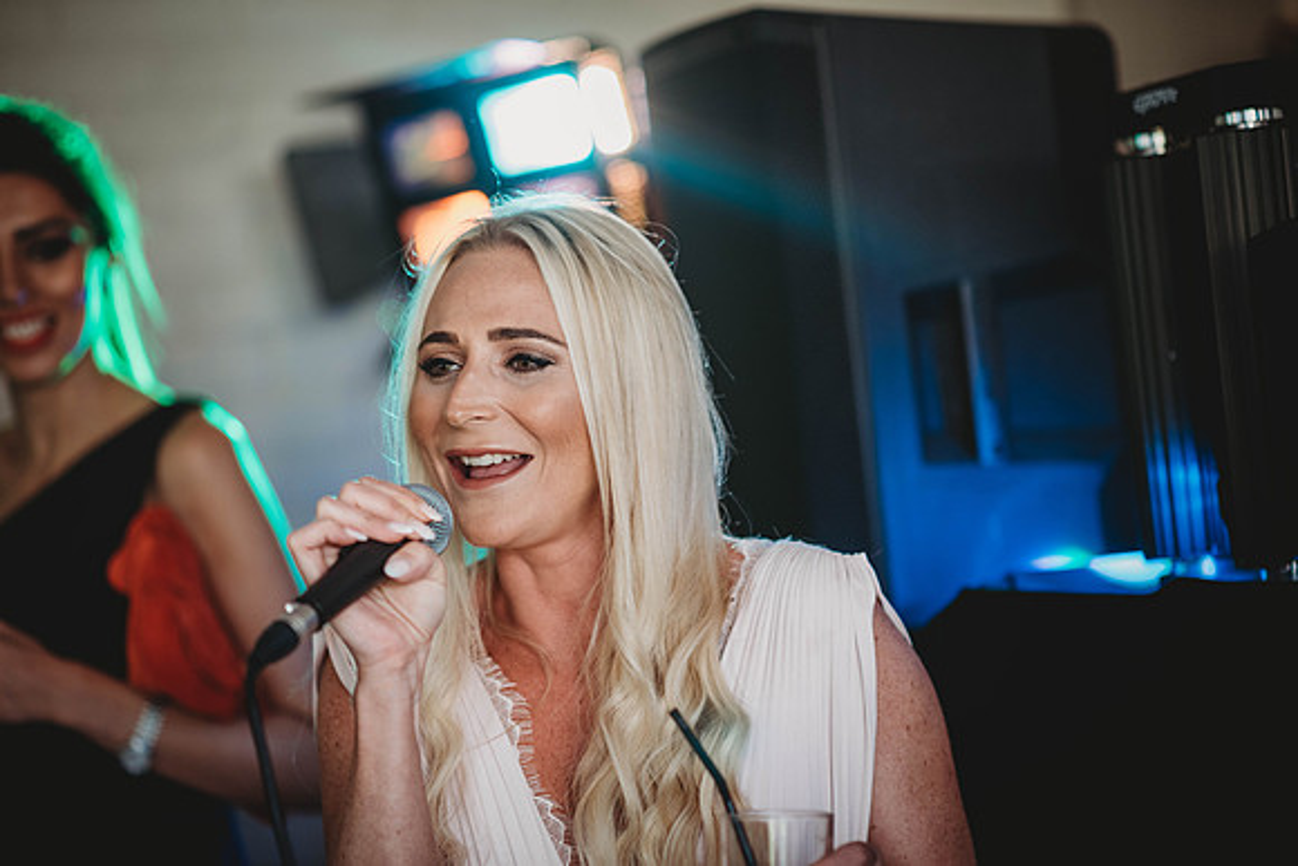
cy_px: 433
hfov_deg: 23.9
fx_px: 3065
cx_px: 649
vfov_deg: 16.1
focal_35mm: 85
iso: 720
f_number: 2
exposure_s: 1/200
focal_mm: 85
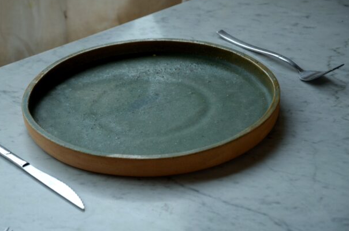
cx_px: 151
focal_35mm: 183
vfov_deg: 7.5
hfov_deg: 11.3
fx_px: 1766
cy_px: 107
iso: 200
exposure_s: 1/125
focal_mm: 105
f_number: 5.6
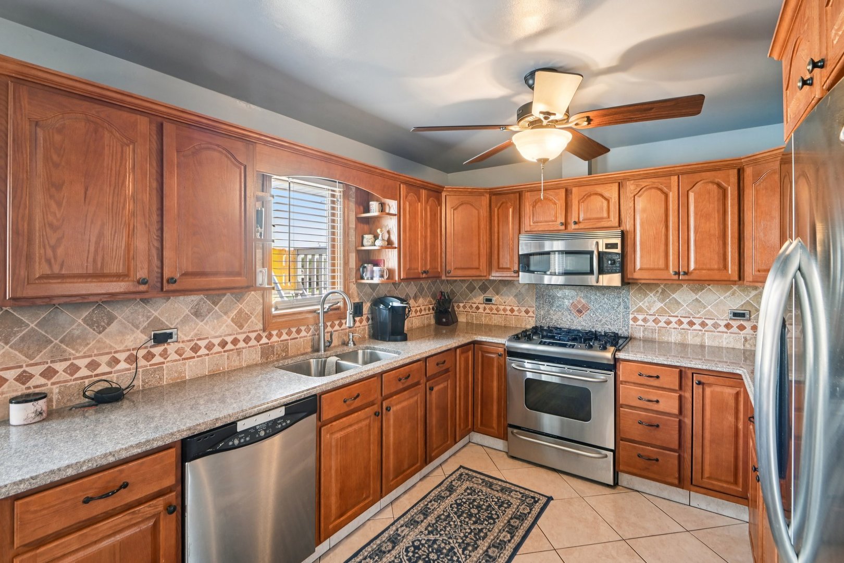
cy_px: 282
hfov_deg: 96.7
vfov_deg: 73.7
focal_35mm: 16
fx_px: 375
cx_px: 422
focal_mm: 16
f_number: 13
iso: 400
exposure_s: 1/8
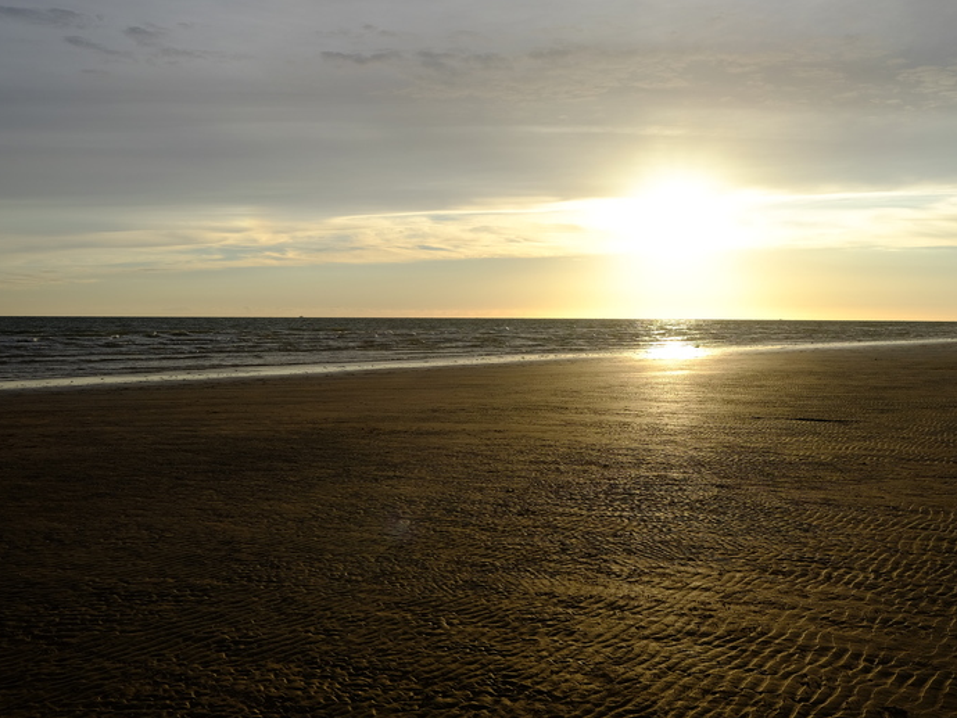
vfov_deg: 36.8
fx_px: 1079
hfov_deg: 47.7
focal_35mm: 39
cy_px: 364
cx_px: 537
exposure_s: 1/125
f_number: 8
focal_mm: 23
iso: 200
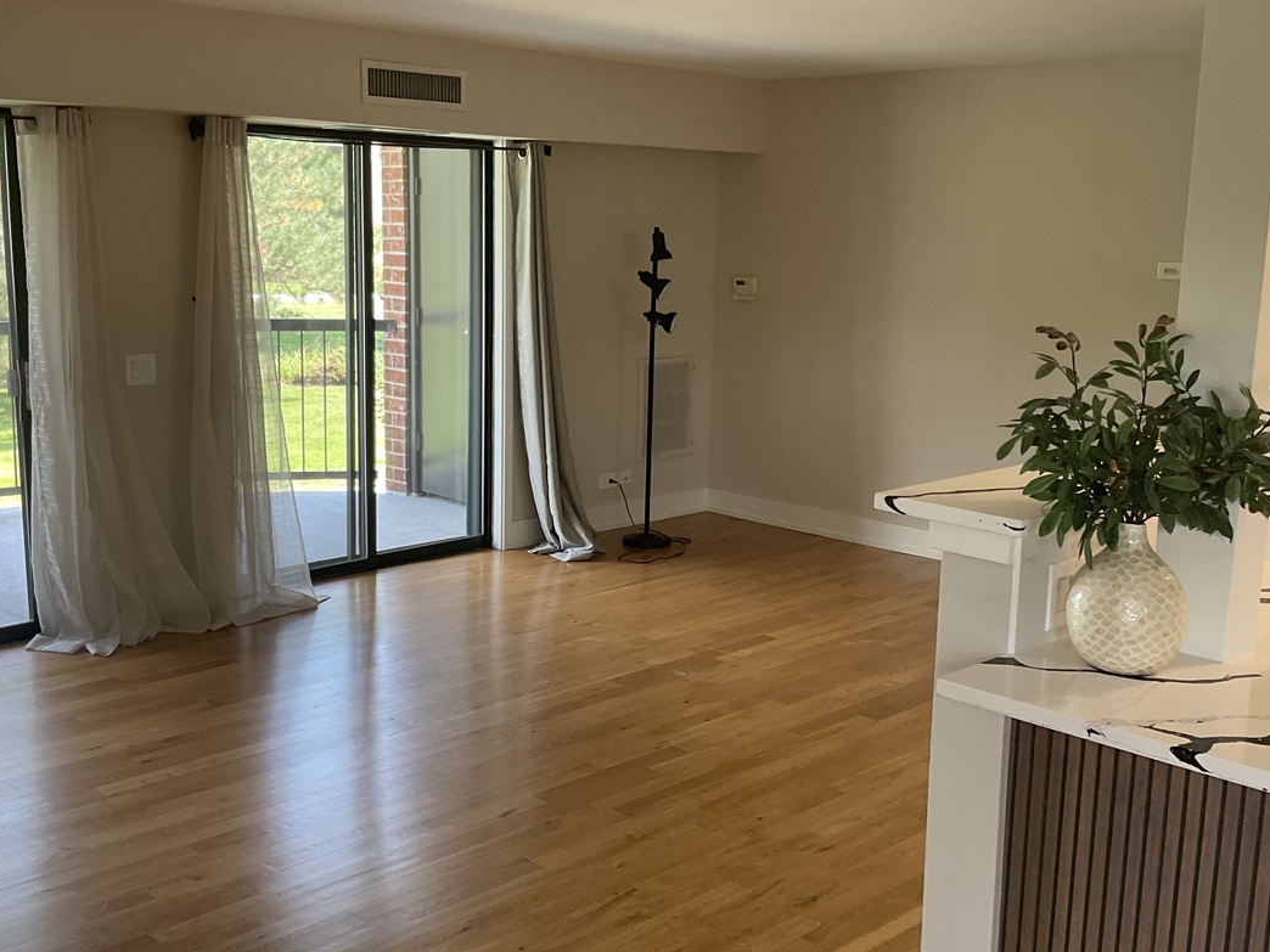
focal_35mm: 40
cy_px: 481
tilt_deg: -13.1
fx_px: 1468
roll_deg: -1.0
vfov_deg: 36.0
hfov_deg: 46.8
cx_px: 606
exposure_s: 1/60
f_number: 1.8
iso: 40
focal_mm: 3
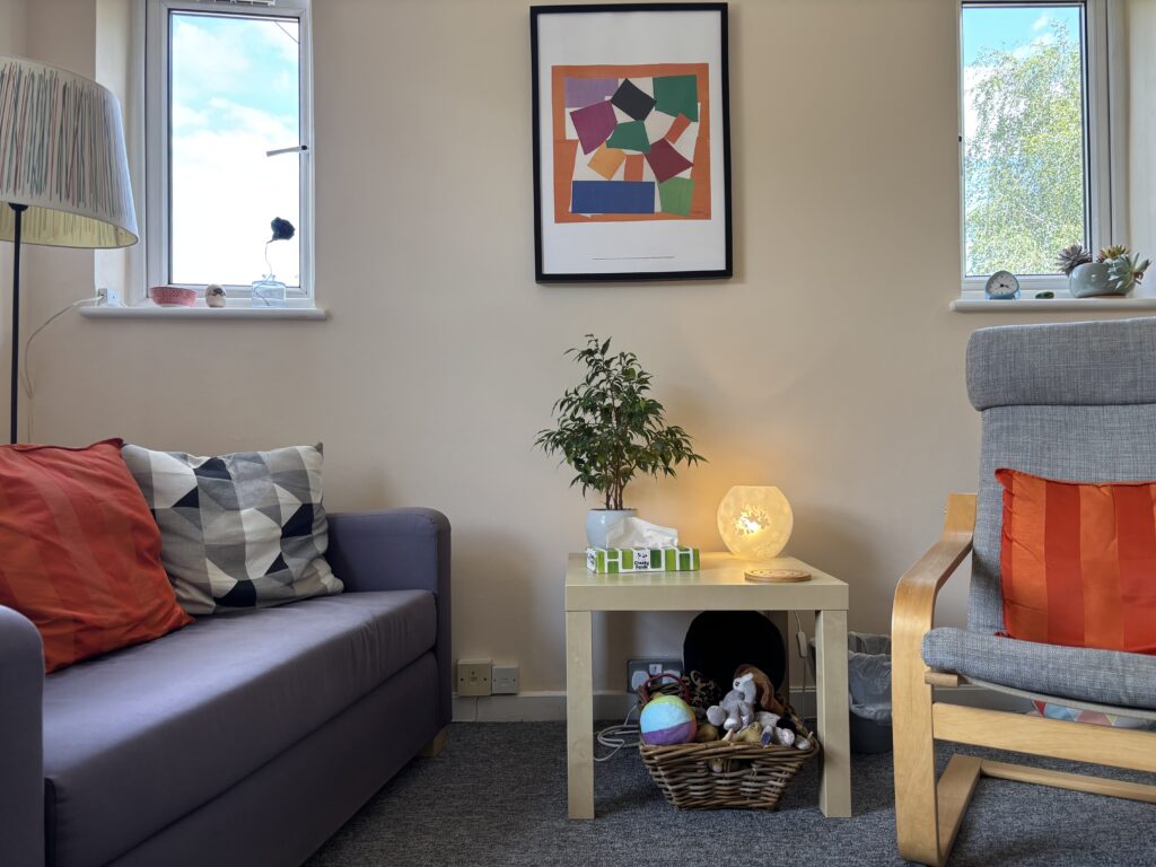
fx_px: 868
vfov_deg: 53.1
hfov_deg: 67.3
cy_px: 434
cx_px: 578
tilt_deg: +0.8
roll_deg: +0.6
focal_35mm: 26
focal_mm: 5.96
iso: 50
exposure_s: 1/100
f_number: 1.6
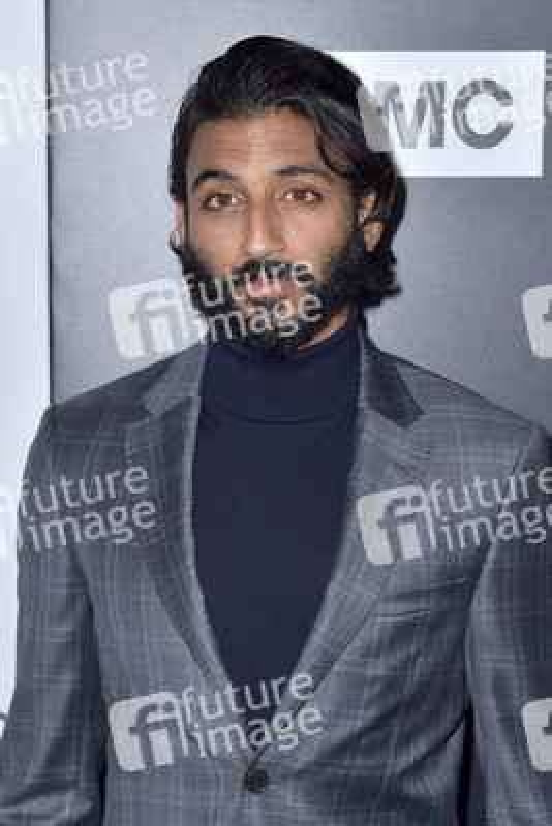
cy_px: 413
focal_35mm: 62
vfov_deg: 32.4
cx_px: 276
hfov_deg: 21.9
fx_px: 1425
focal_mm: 62
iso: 500
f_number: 5.6
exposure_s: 1/250
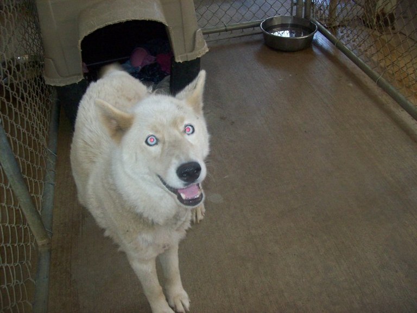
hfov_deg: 51.4
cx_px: 208
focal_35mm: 36
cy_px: 156
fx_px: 433
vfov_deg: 39.6
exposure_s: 1/64
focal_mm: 6
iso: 200
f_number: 2.7
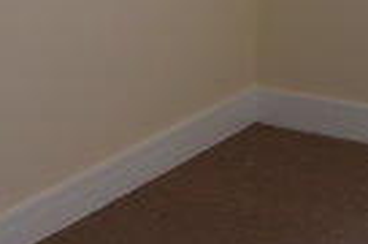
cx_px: 106
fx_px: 1499
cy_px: -146
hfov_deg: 14.0
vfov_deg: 9.0
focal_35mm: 147
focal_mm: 19
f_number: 3.8
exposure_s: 1/40
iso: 120
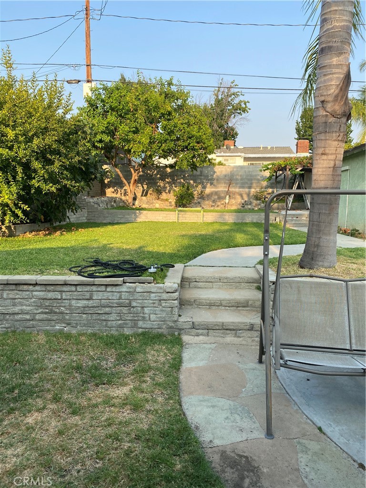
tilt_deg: -5.0
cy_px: 244
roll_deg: -0.6
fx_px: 367
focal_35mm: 26
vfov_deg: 67.3
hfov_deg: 53.1
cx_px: 183
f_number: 1.8
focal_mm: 4.25
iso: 32
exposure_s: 1/752
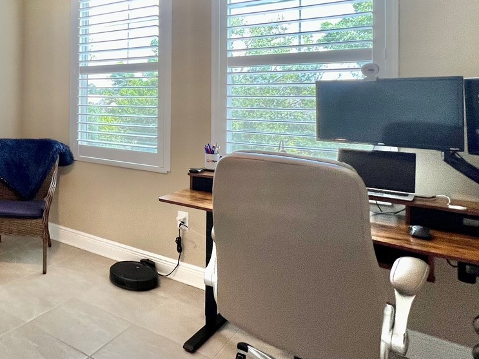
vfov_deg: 48.2
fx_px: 387
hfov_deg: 53.0
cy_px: 98
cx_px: 23
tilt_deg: -0.3
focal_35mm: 28
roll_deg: -0.9
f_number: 1.8
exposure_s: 1/120
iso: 80
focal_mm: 1.57
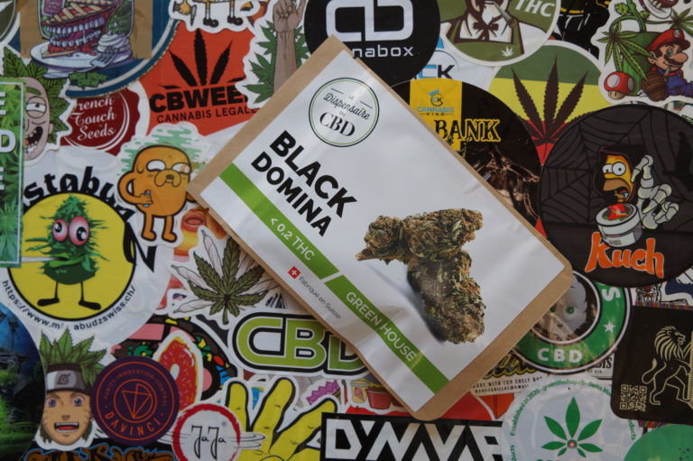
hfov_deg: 49.6
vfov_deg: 34.2
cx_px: 346
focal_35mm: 39
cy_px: 230
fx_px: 750
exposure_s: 1/160
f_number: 5
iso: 400
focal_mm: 26
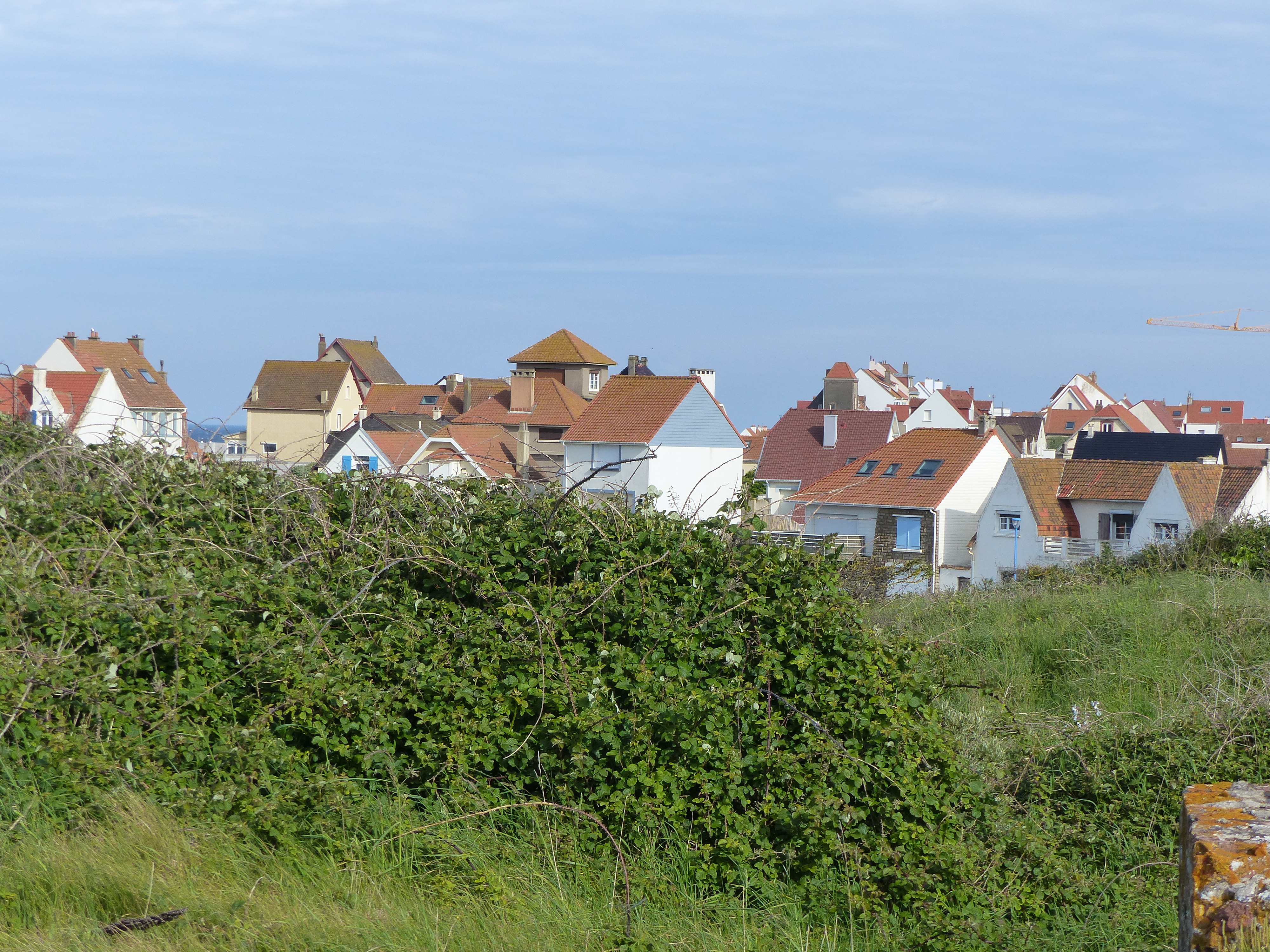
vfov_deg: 17.2
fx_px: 3155
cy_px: 476
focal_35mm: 86
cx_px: 635
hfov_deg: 22.8
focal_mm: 15.5
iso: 160
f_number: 4
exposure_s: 1/800
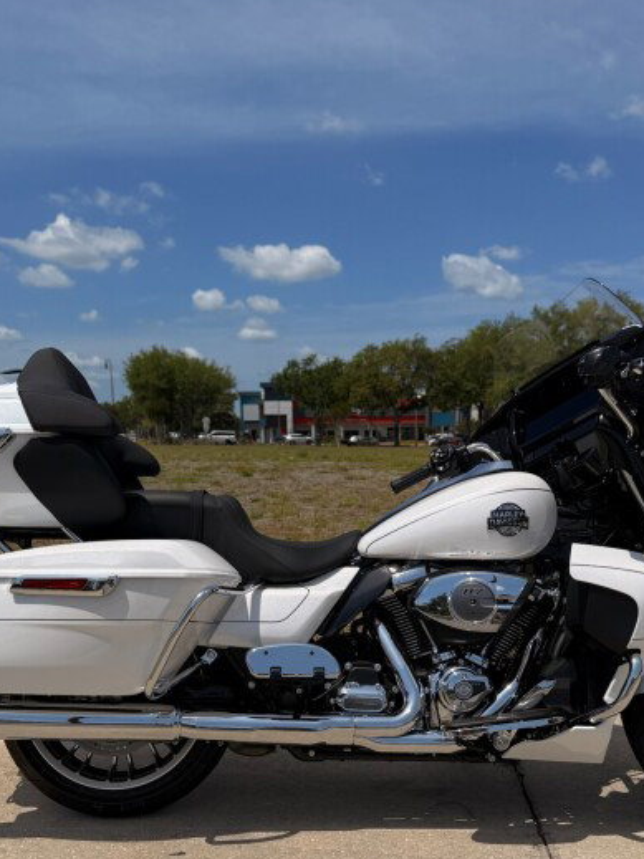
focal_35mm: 37
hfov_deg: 38.7
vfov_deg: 48.9
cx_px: 326
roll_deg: -0.2
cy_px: 604
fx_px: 918
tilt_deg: -8.3
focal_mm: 6.76
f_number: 1.78
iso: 100
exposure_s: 1/6173
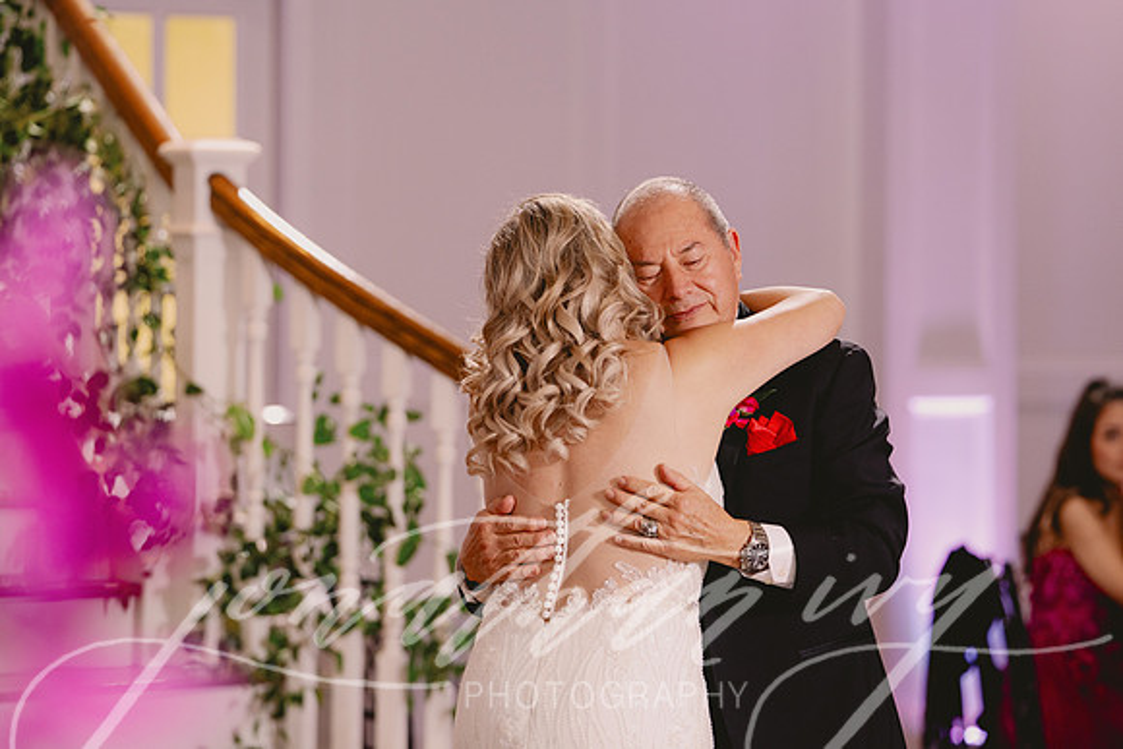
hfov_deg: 10.8
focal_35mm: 191
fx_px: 5967
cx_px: 562
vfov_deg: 7.2
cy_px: 304
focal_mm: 161
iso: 1000
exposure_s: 1/160
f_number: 3.5
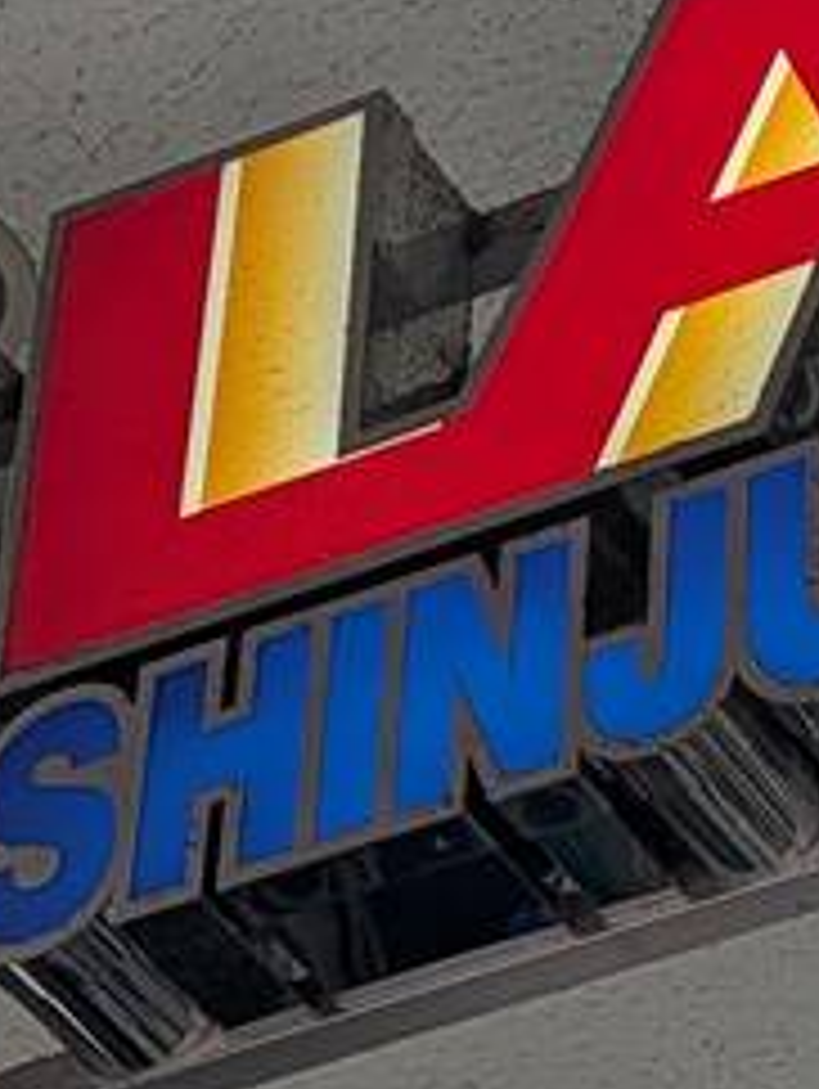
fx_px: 5007
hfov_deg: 9.3
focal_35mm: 159
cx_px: 628
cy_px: -22
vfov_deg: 12.3
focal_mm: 6.9
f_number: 1.68
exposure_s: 1/326
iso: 17
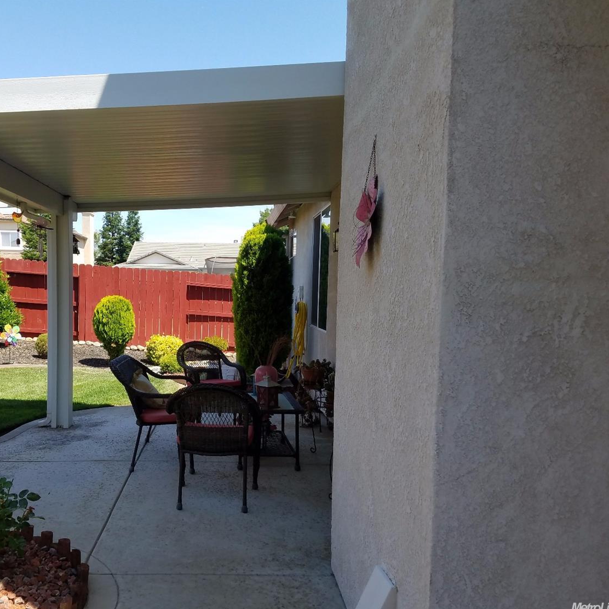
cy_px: 306
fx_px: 617
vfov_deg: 52.5
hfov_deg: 51.8
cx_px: 215
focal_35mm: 31
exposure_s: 1/1224
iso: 50
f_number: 1.7
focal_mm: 4.2
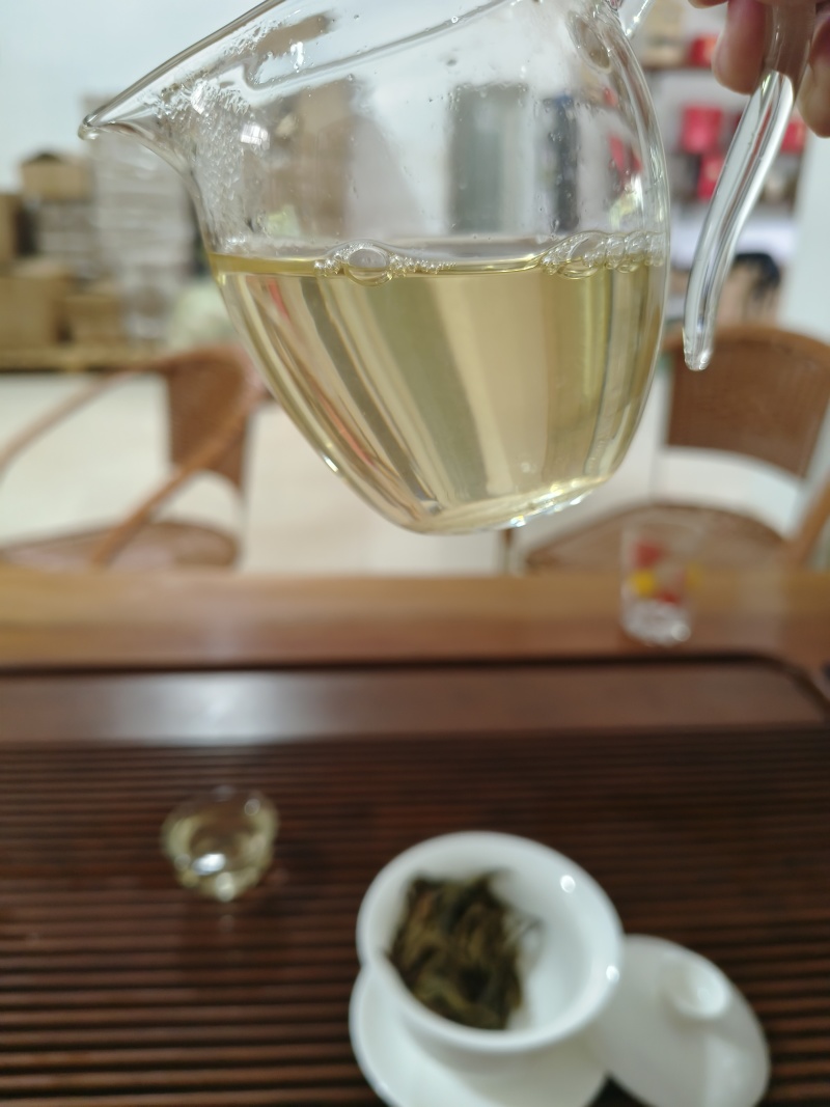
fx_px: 735
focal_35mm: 23
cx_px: 415
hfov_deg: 58.9
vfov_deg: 73.9
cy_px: 554
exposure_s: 1/100
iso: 802
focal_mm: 5.56
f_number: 1.88
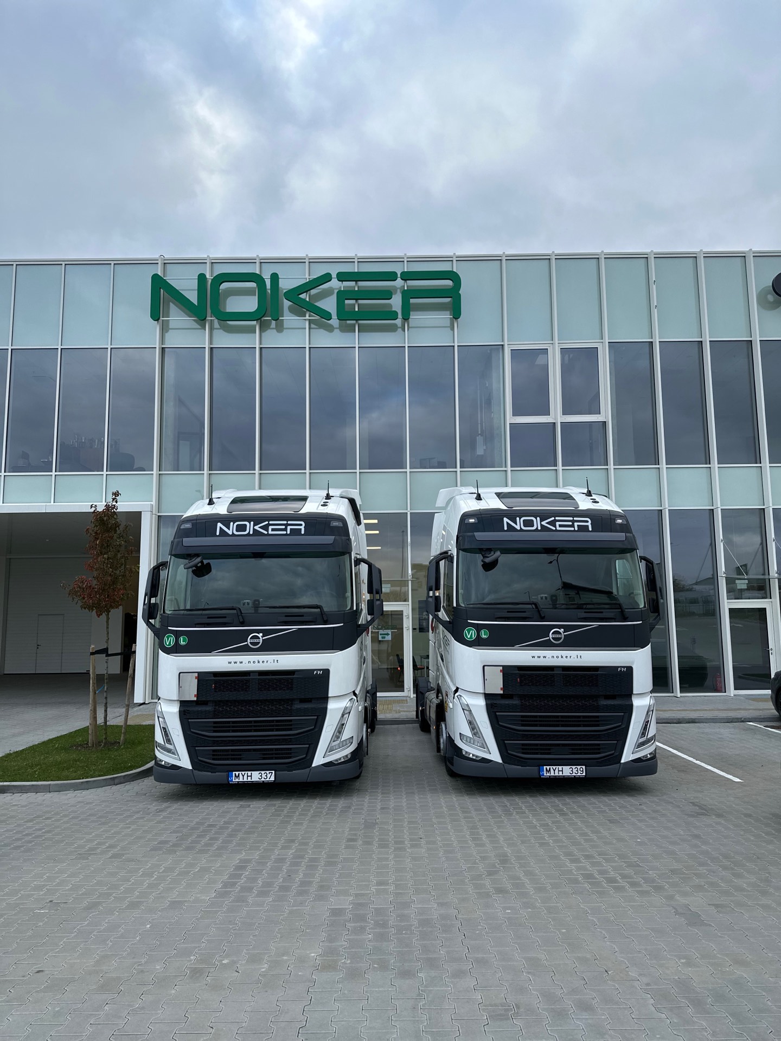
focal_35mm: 24
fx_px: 722
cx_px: 390
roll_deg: +0.0
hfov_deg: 56.8
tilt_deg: +6.4
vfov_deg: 71.6
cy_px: 520
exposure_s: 1/872
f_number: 1.78
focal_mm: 6.86
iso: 80
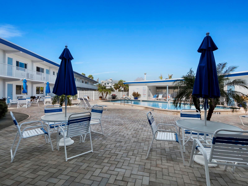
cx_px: 124
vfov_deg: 71.6
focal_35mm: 18
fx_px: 129
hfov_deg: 87.8
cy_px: 93
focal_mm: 9
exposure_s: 1/250
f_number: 11
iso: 400
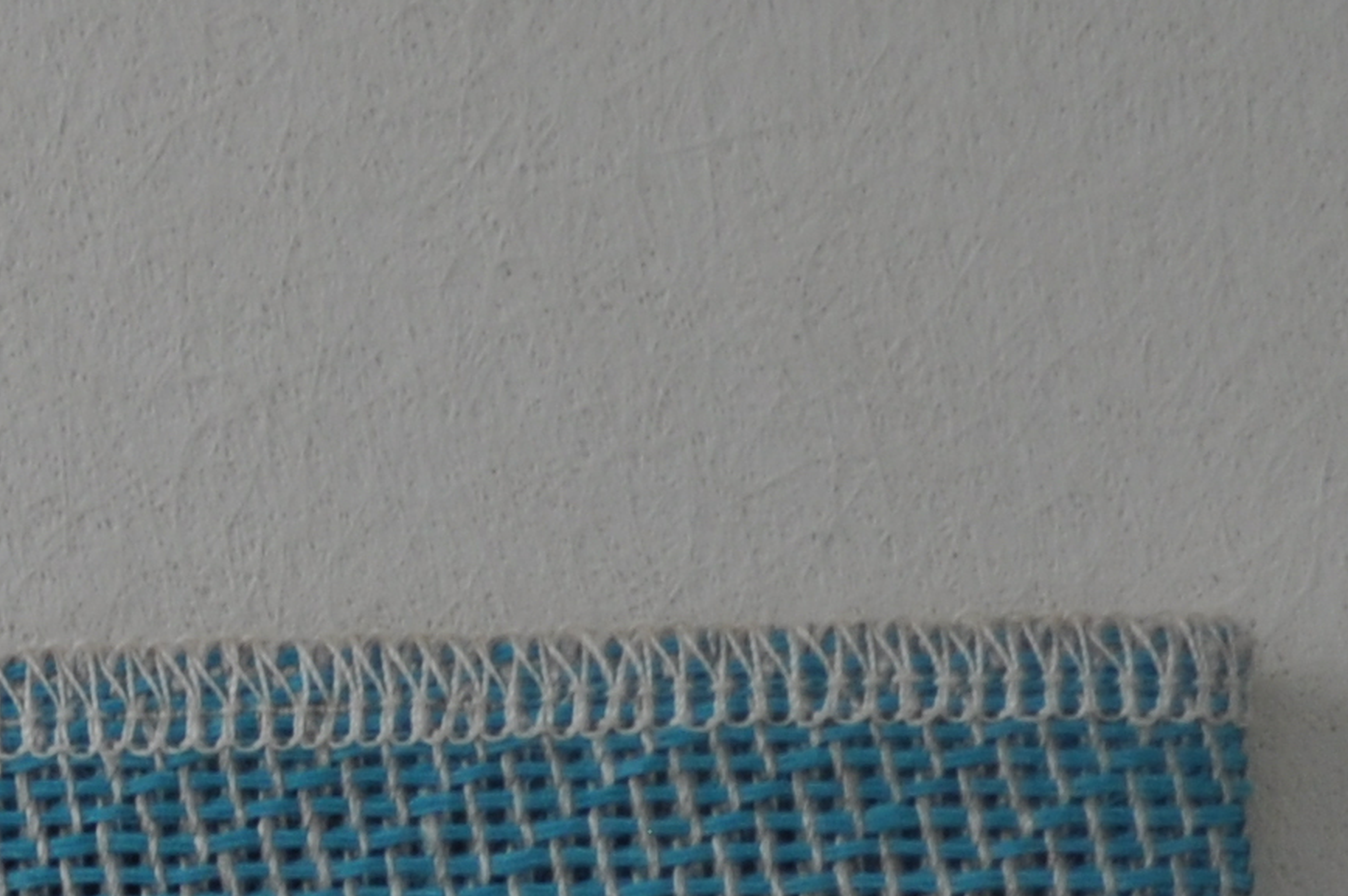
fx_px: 8866
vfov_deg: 5.6
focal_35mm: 237
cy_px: 2017
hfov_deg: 8.3
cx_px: -1272
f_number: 5.6
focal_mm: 32
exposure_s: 1/125
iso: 220
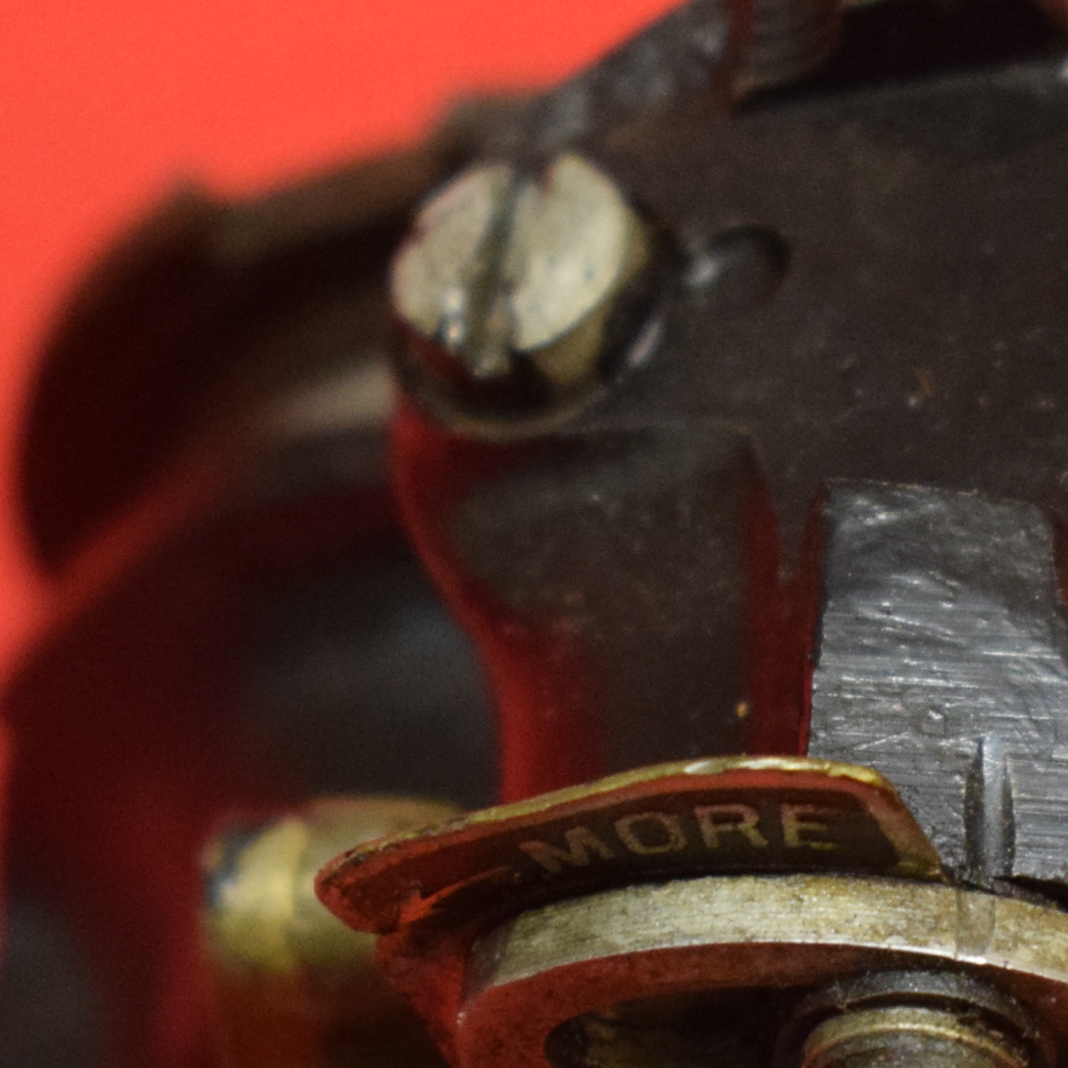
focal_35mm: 230
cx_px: 827
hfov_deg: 7.6
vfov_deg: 7.6
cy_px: 892
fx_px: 8028
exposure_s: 1/125
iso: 2000
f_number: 5
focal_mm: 42
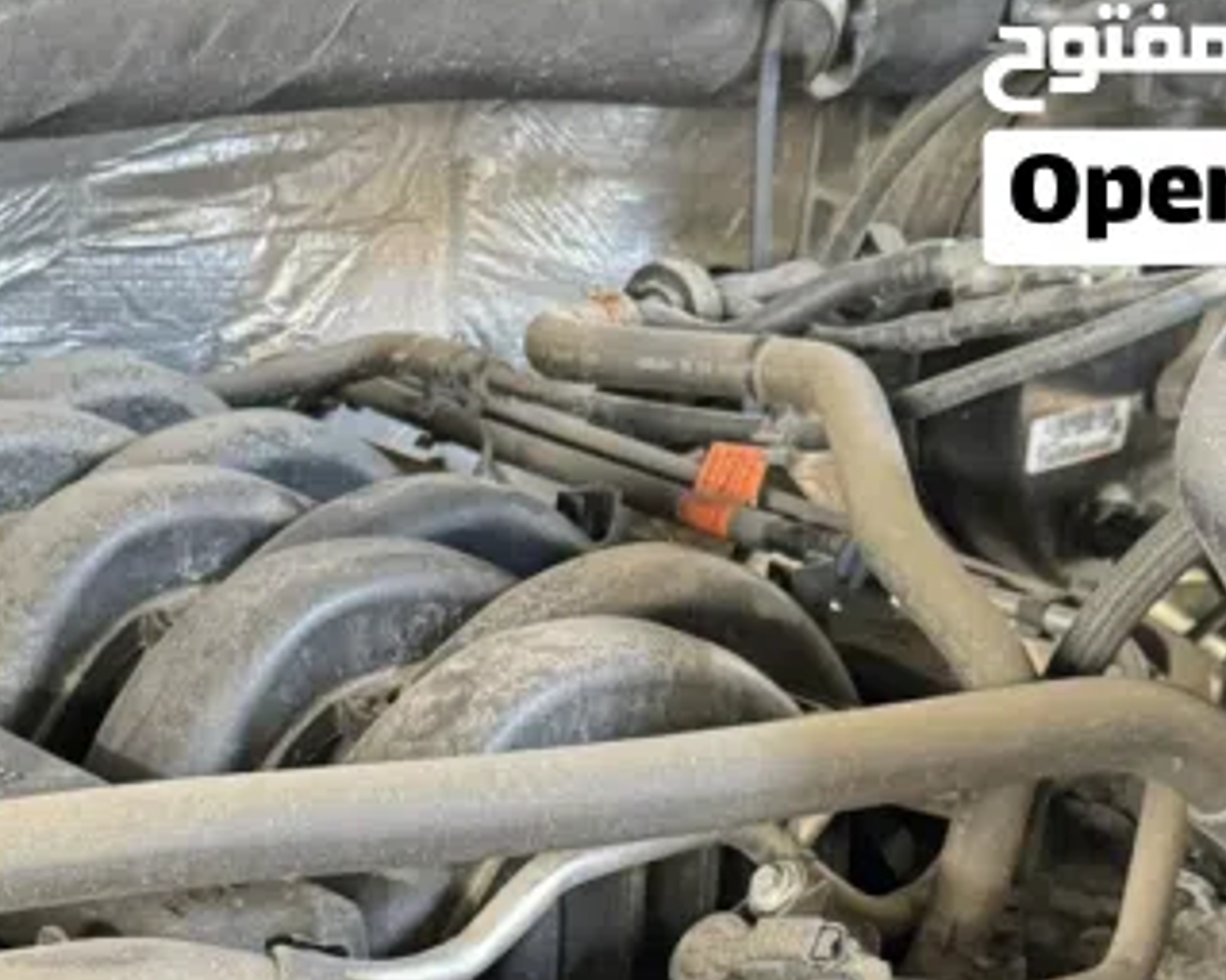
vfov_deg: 31.1
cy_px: 819
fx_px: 1705
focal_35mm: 47
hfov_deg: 39.1
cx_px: 404
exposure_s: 1/33
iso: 800
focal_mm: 6.76
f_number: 1.78
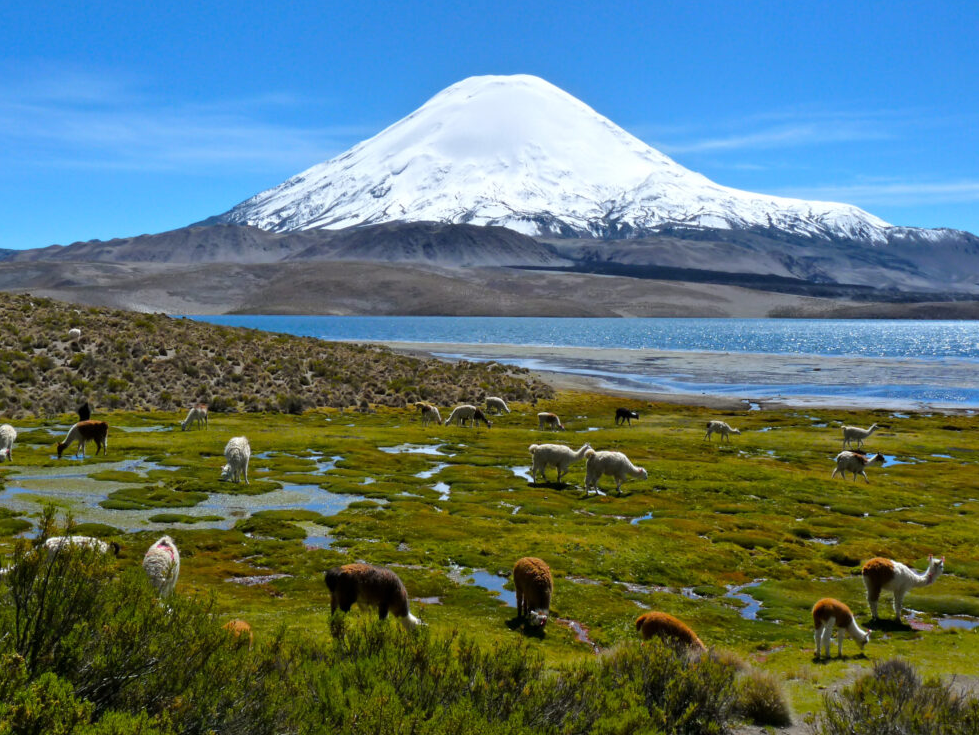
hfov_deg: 41.2
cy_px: 375
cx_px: 501
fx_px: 1301
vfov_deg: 31.5
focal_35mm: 46
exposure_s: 1/500
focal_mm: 7.8
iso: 160
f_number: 8
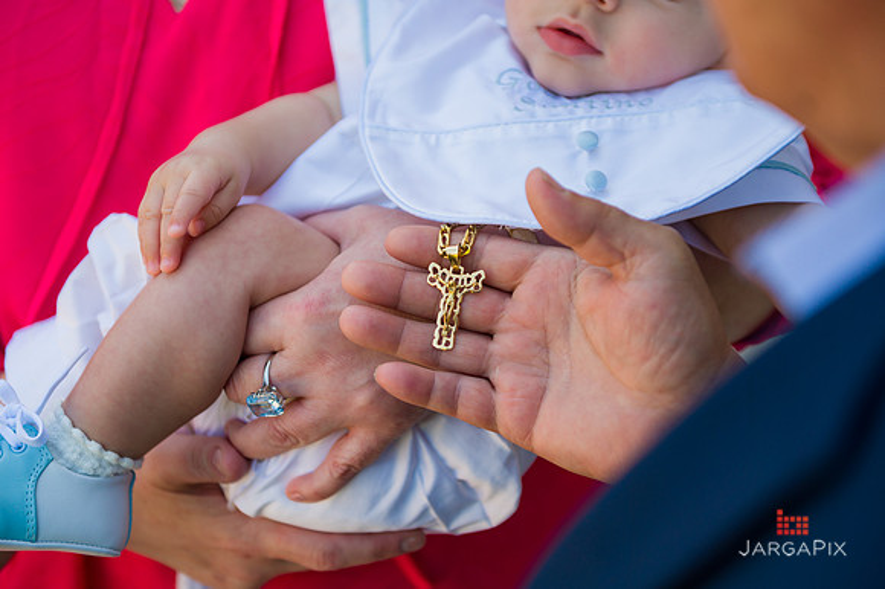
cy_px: 294
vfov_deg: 19.4
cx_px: 442
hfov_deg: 28.9
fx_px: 1720
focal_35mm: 70
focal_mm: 70
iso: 320
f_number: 4
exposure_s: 1/1000
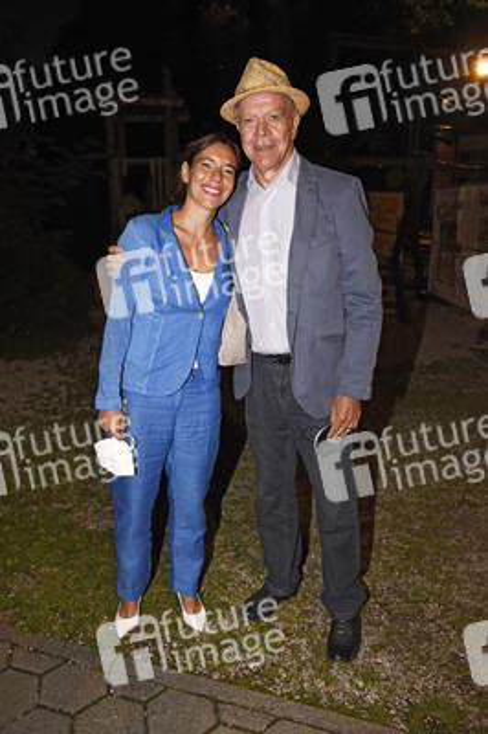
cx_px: 244
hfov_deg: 42.3
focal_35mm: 31
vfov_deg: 60.3
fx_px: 631
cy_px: 367
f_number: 6.3
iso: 1600
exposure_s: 1/60
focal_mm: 31
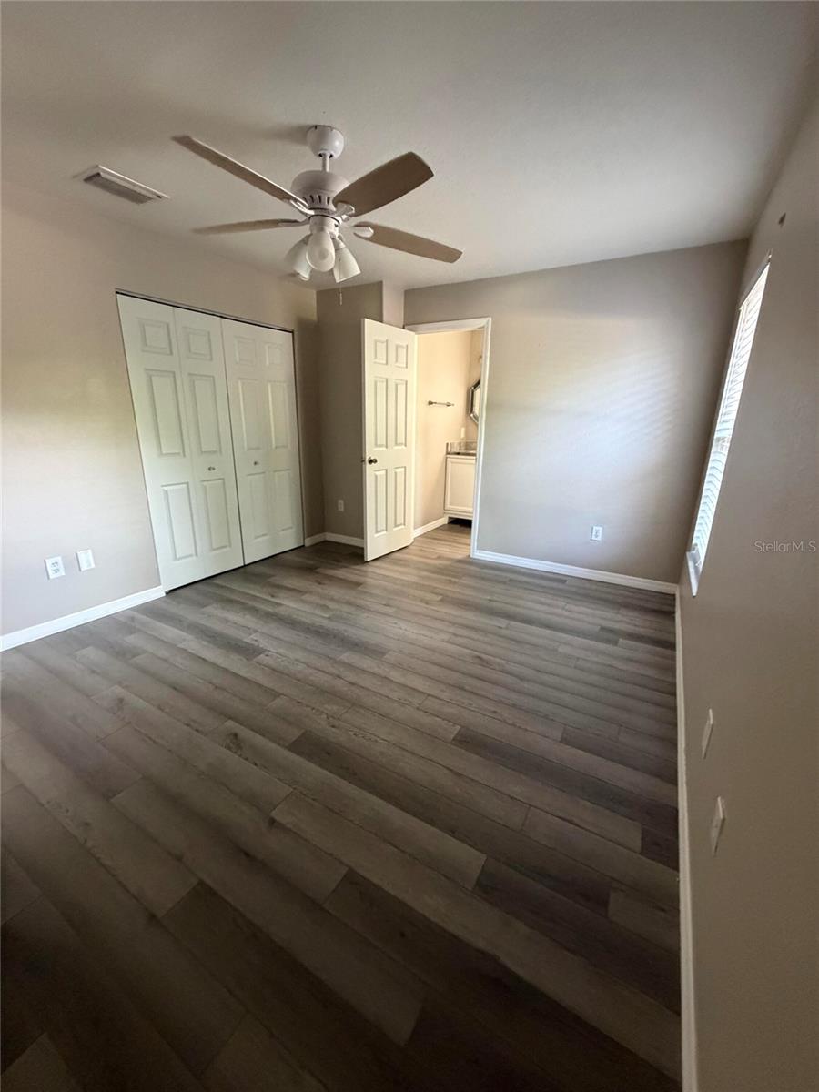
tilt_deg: -16.7
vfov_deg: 102.1
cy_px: 546
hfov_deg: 85.7
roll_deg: -0.1
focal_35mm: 14
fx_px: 442
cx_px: 410
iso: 640
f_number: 2.2
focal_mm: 2.22
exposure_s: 1/60
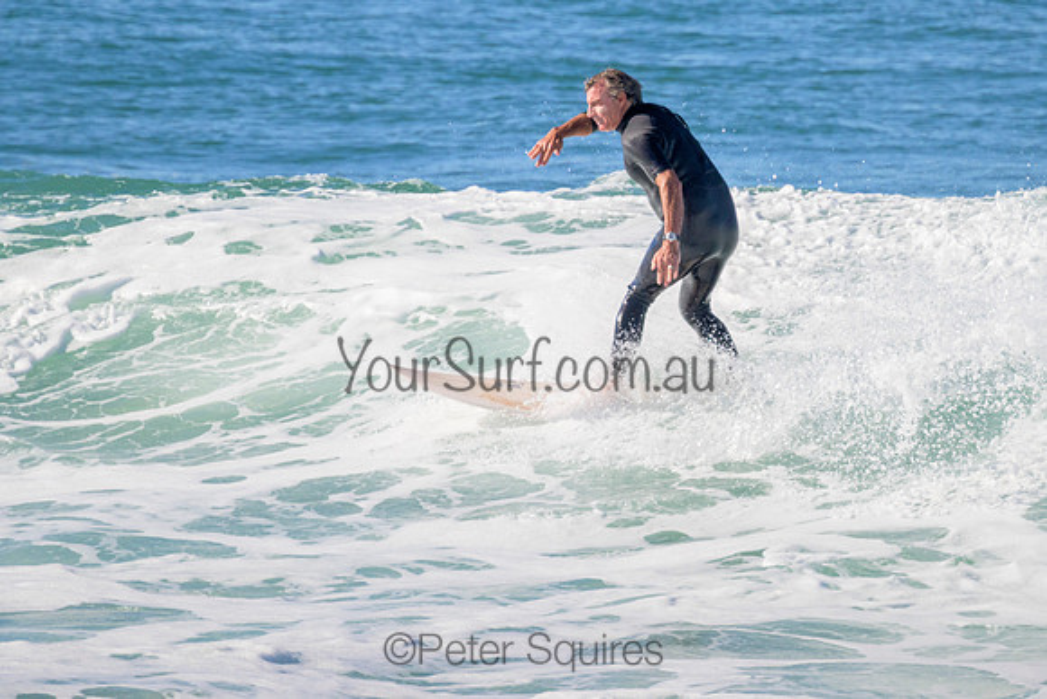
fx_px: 31909
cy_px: 246
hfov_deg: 1.9
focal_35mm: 1097
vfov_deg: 1.3
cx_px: 638
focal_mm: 800
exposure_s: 1/2000
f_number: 11
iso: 1000
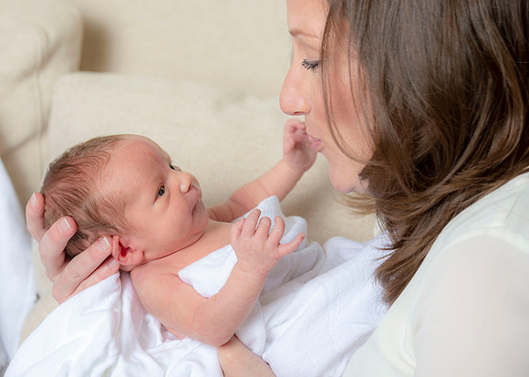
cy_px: 212
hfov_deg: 14.8
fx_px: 2036
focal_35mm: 136
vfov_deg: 10.6
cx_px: 201
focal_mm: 112
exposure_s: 1/160
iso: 200
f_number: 5.6
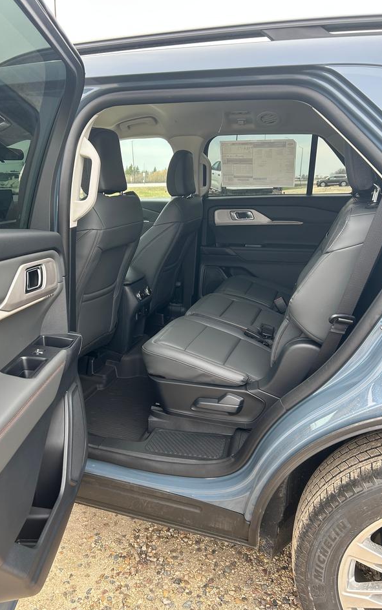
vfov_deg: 66.5
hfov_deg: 44.4
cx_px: 158
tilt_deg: -15.1
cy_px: 304
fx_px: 466
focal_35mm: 28
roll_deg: +0.5
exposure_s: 1/339
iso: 50
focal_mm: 5.7
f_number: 1.5
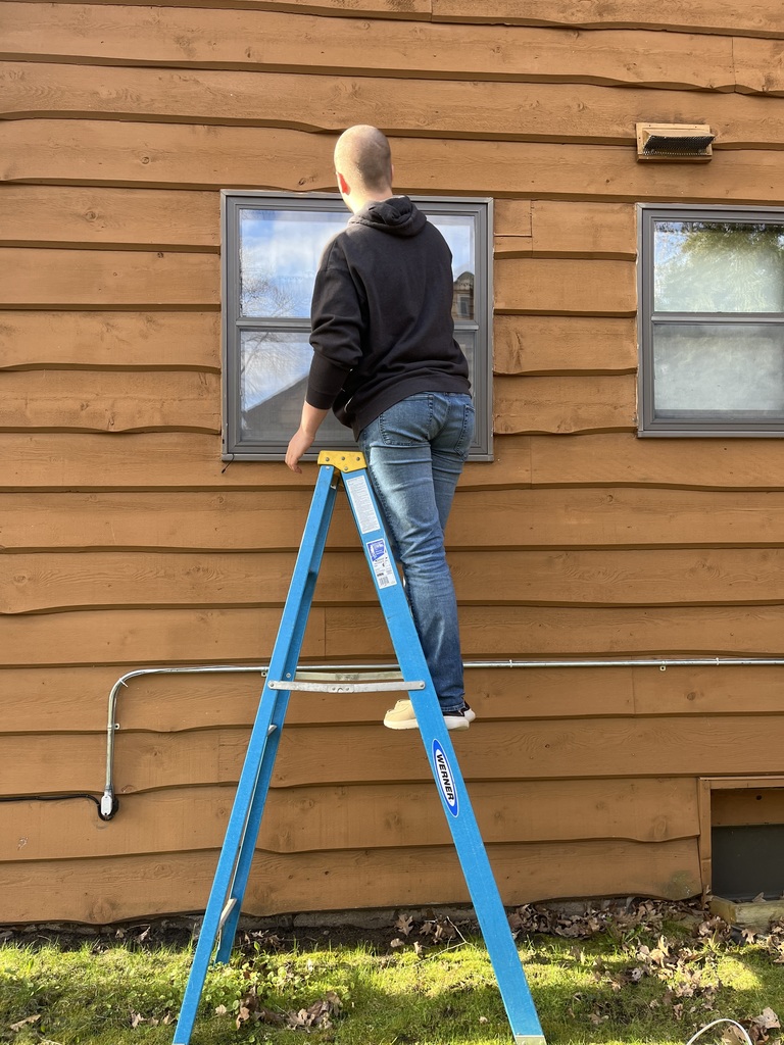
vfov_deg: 67.3
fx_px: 785
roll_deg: +0.6
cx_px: 392
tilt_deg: +0.5
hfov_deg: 53.1
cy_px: 522
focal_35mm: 26
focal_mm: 5.1
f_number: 1.6
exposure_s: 1/143
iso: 32
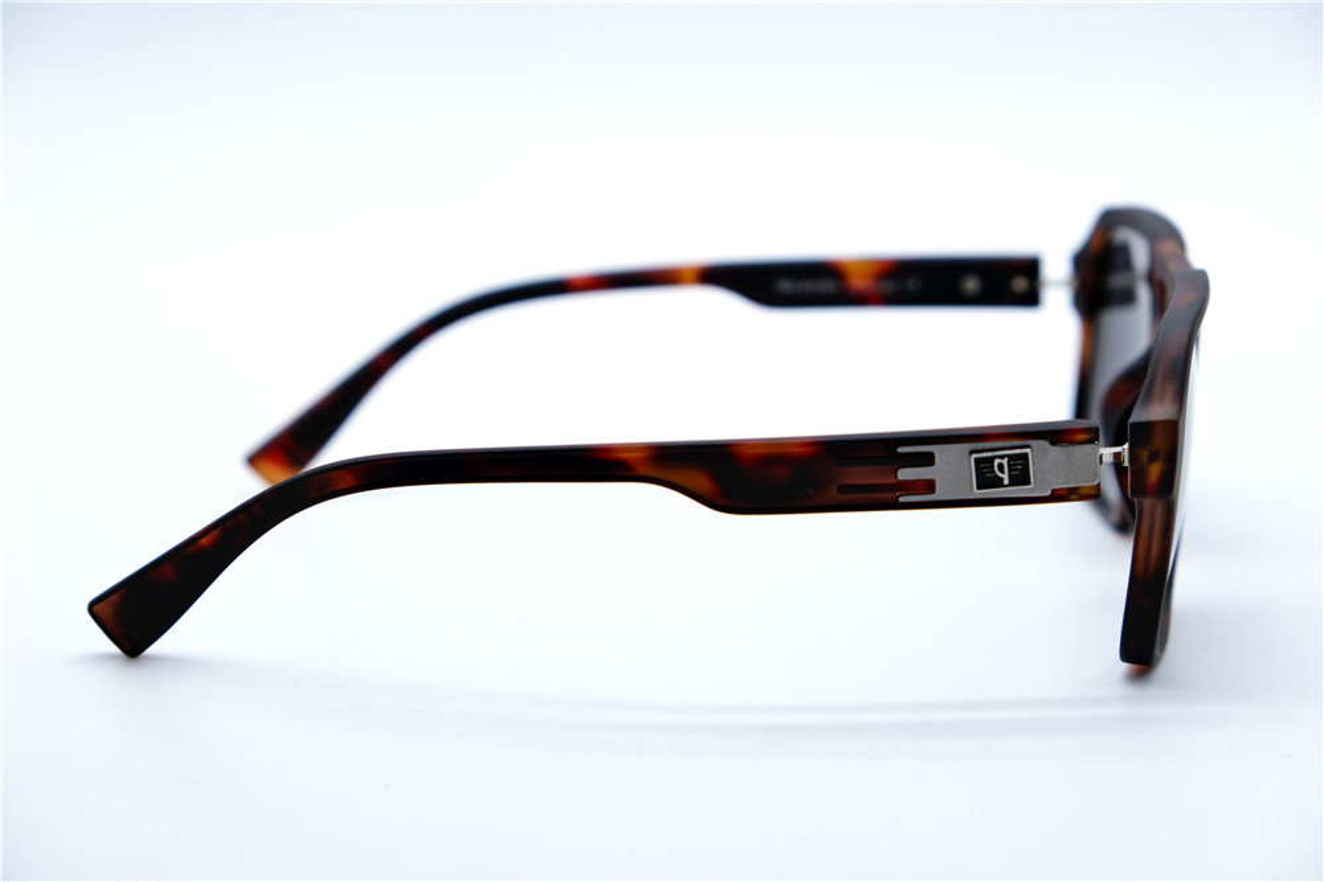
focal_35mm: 83
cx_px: 662
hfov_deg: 24.5
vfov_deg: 16.4
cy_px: 441
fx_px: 3051
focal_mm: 55
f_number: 5.6
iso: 160
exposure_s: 1/150
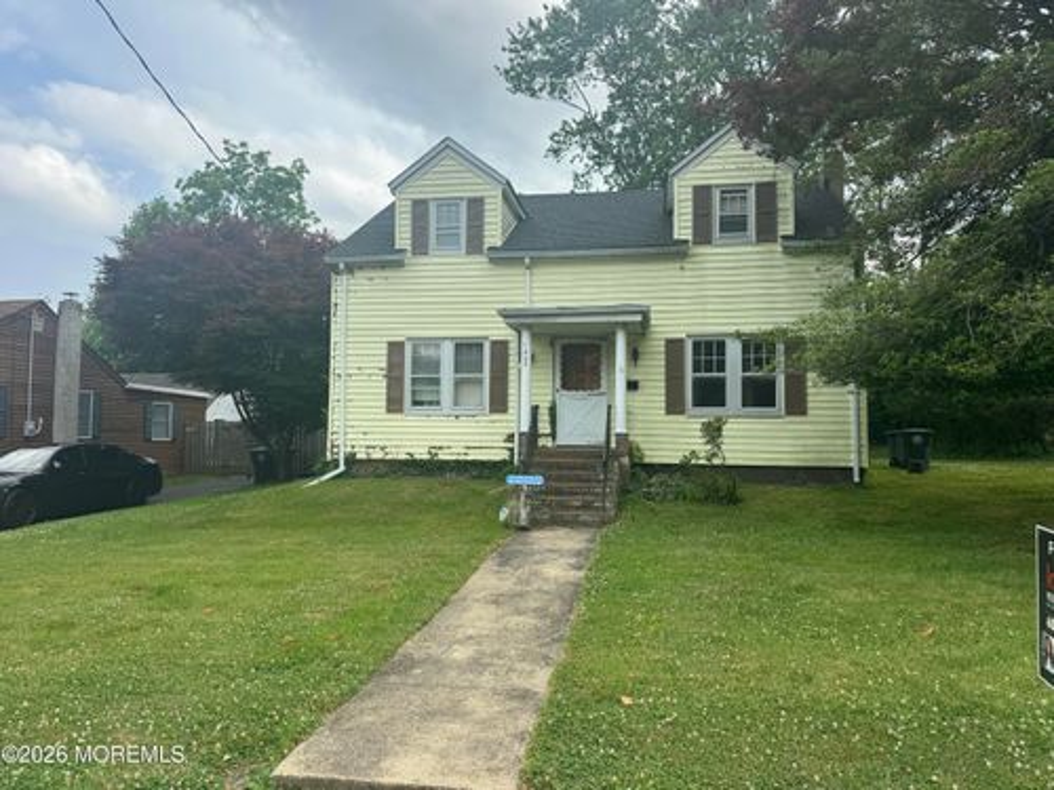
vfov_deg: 56.8
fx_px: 731
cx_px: 527
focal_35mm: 24
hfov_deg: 71.6
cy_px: 395
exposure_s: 1/1869
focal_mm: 6.76
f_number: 1.78
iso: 80
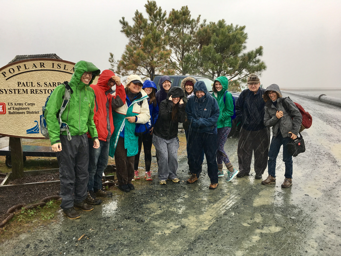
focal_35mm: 29
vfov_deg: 48.2
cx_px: 170
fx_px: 286
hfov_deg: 61.7
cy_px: 128
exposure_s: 1/120
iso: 25
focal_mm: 4.15
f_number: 2.2
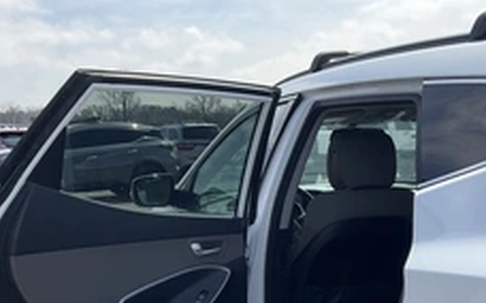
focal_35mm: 54
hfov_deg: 37.5
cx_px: 222
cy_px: 307
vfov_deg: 22.9
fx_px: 715
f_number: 1.8
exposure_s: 1/1311
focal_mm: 3
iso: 25
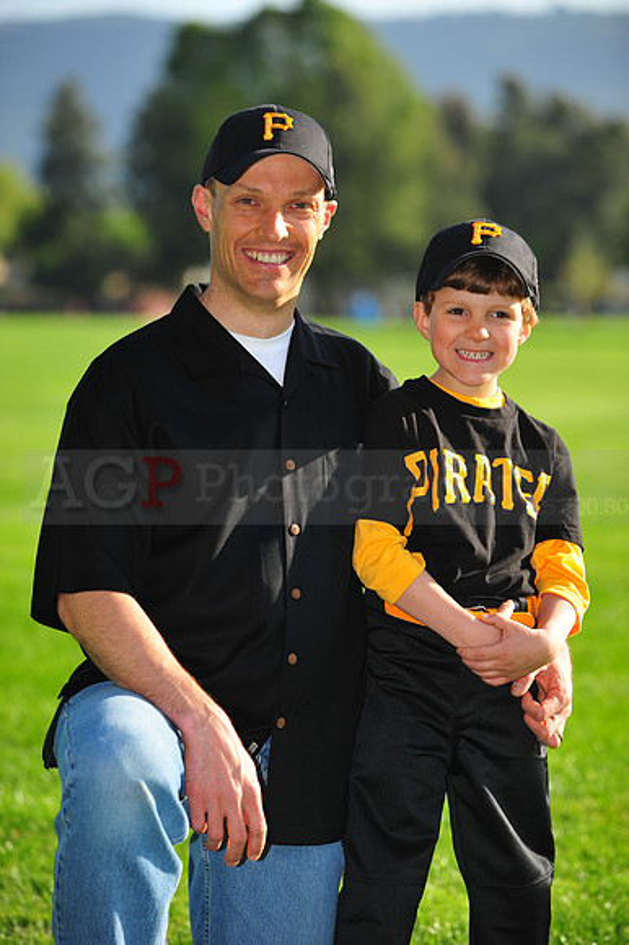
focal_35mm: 165
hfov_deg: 8.3
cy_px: 472
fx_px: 4329
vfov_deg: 12.5
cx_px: 314
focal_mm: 165
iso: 200
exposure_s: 1/1000
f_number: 4
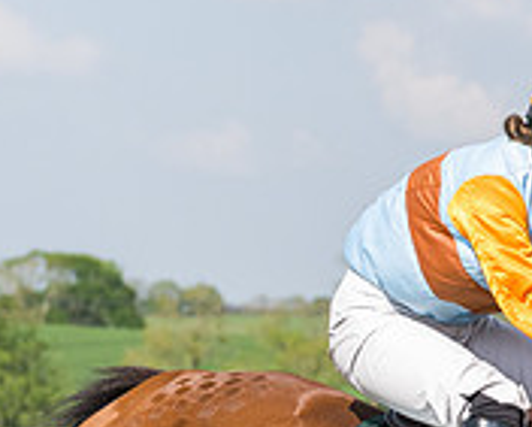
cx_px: 712
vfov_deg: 4.0
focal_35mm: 385
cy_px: 668
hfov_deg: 5.0
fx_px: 6065
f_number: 5
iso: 400
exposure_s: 1/2000
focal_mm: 70
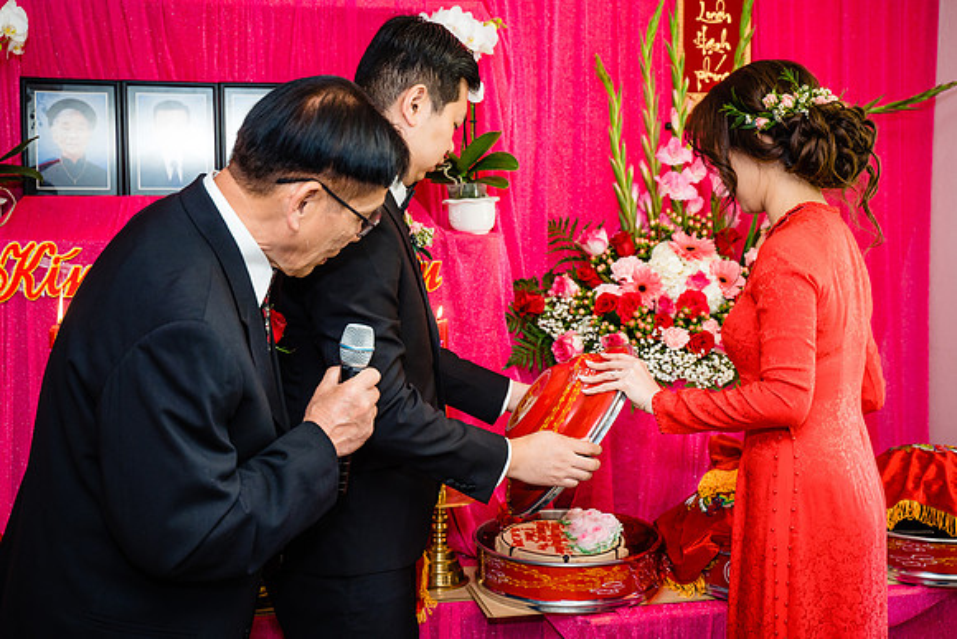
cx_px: 478
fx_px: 1223
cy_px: 320
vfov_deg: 29.3
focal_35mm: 46
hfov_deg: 42.7
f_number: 4
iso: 1000
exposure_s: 1/160
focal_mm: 46
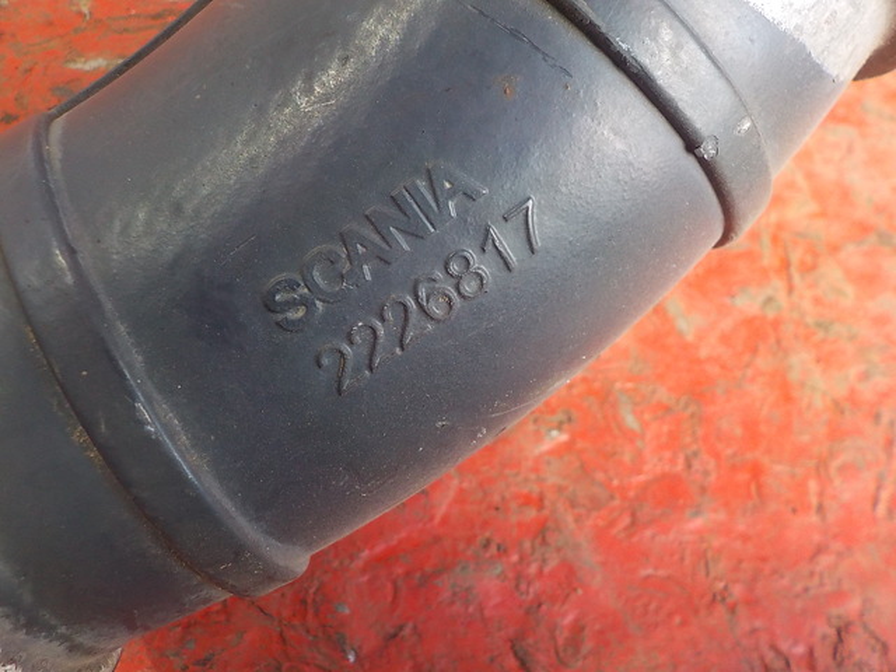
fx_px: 777
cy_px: 336
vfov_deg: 46.8
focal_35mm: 30
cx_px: 448
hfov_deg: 60.0
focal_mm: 4.1
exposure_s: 1/30
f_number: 3.3
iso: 220
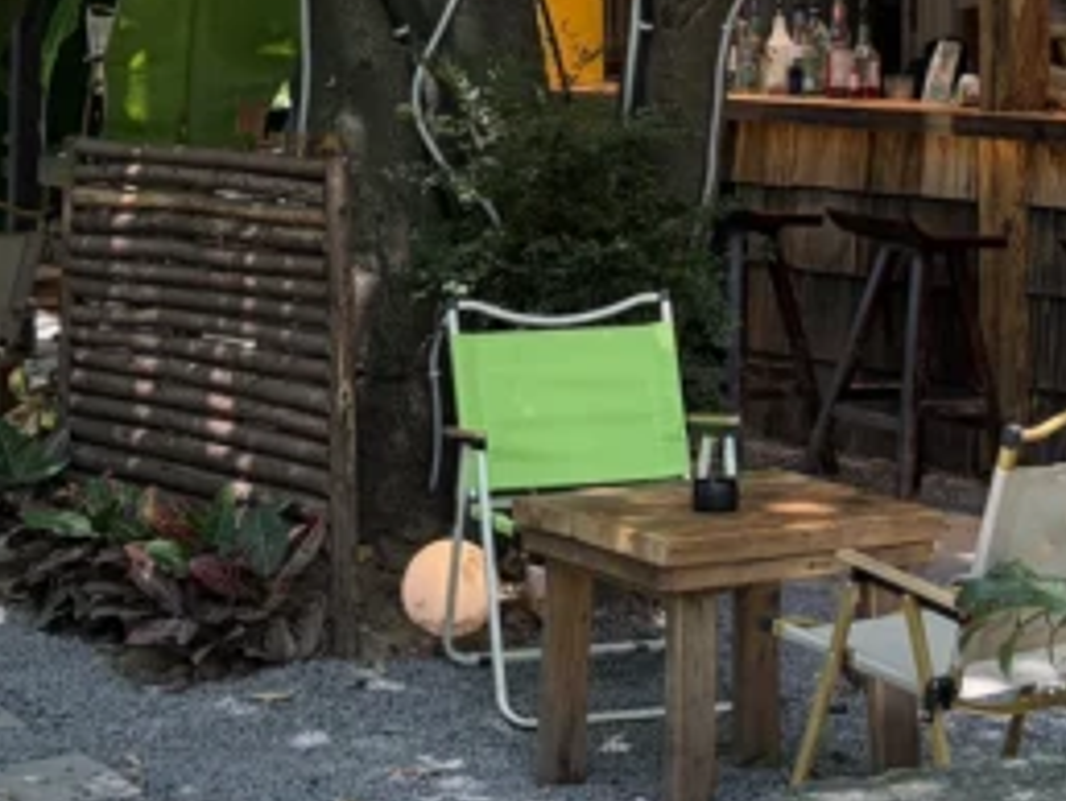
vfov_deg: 13.7
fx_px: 3175
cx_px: 818
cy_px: -297
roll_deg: -0.4
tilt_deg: +4.3
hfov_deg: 18.9
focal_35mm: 103
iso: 80
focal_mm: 5.96
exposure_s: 1/200
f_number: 1.6
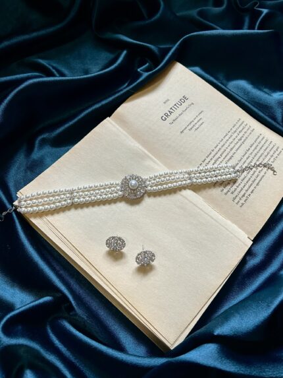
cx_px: 142
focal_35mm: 26
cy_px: 189
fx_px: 283
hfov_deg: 53.1
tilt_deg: -67.8
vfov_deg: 67.3
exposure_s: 1/78
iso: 125
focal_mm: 5.7
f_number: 1.5
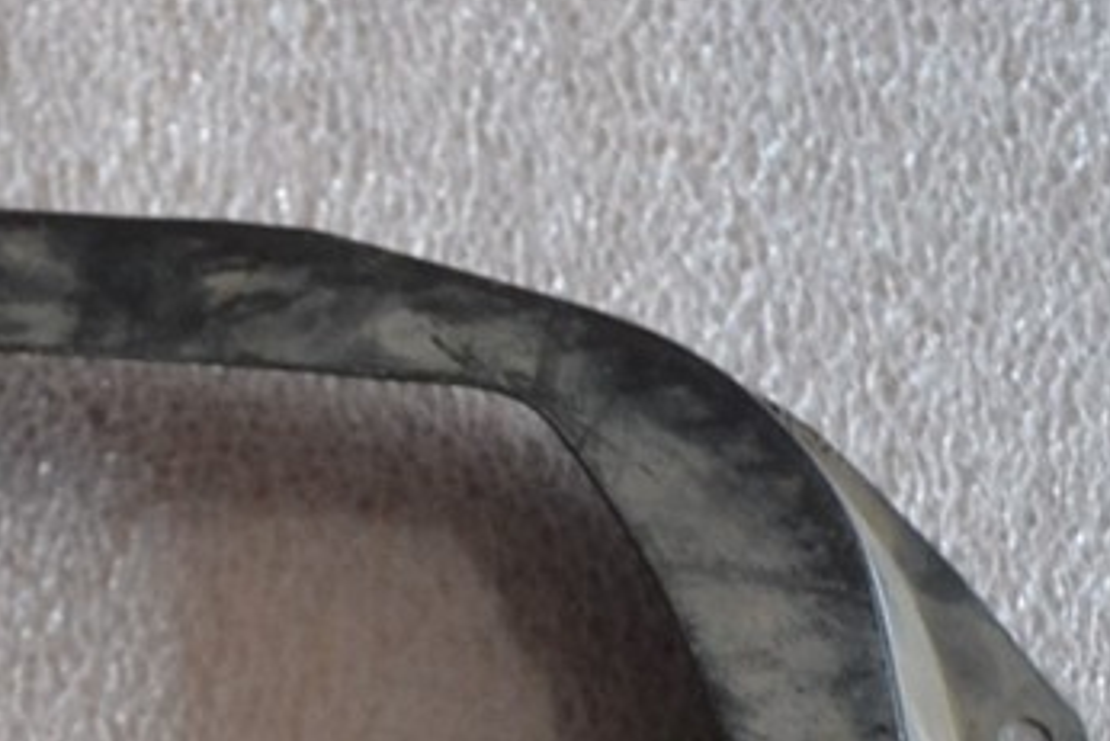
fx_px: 3609
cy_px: 1110
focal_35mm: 117
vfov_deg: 11.3
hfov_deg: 16.4
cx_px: -404
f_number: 3.8
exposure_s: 1/60
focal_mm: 20
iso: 800
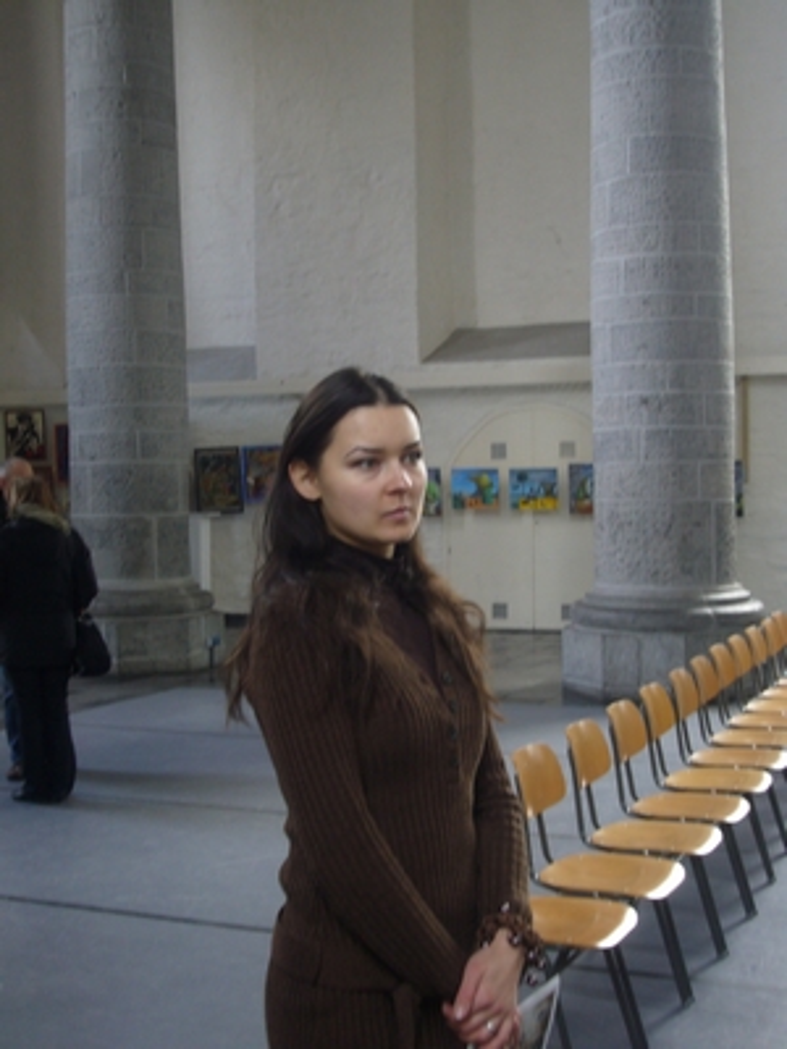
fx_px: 1485
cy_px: 524
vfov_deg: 38.9
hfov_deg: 29.7
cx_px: 394
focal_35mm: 49
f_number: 3.6
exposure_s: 1/8
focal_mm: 8.1
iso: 100
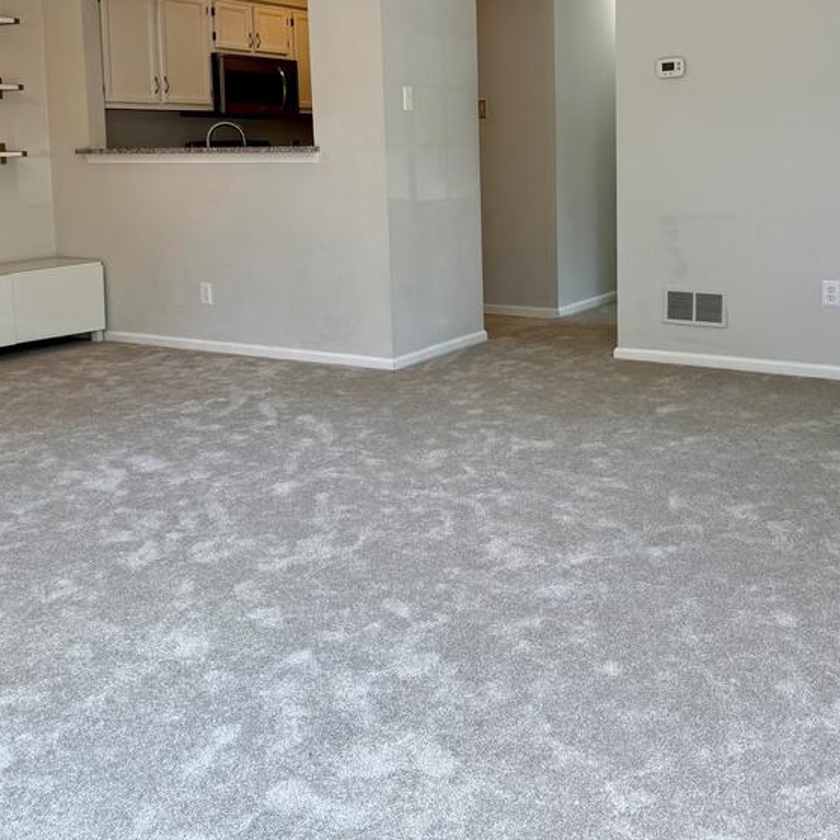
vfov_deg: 42.2
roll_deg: +1.0
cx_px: 522
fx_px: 1071
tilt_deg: -5.9
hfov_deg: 42.5
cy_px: 267
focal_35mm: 39
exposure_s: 1/245
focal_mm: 6.76
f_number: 1.78
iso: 100
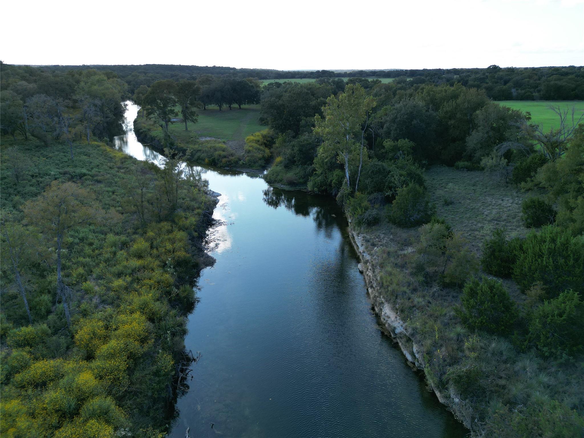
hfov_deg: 71.6
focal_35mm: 24
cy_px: 219
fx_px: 405
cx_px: 292
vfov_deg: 56.8
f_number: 1.7
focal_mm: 6.72
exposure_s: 1/1250
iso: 120
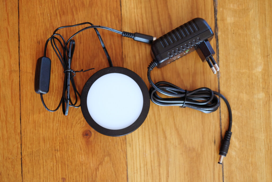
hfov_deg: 37.5
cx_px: 136
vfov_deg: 25.5
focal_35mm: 53
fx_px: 400
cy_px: 91
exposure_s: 1/105
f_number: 1.4
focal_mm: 35
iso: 200
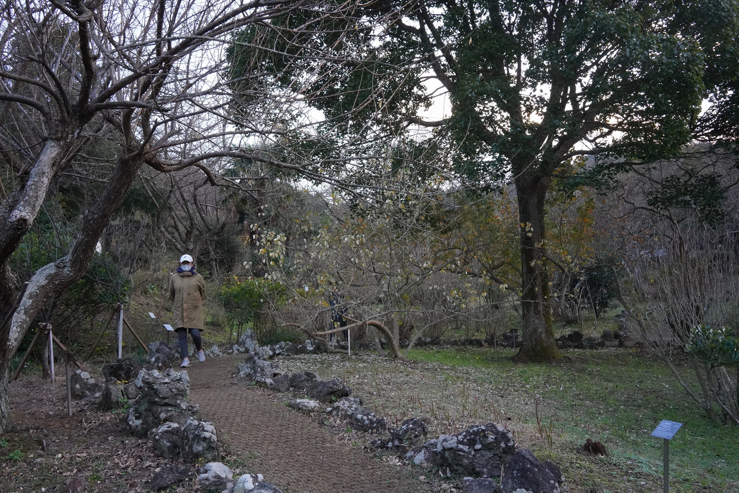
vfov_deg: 37.9
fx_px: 719
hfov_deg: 54.4
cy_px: 246
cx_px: 370
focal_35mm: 35
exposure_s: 1/100
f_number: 16
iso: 5000
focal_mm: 35
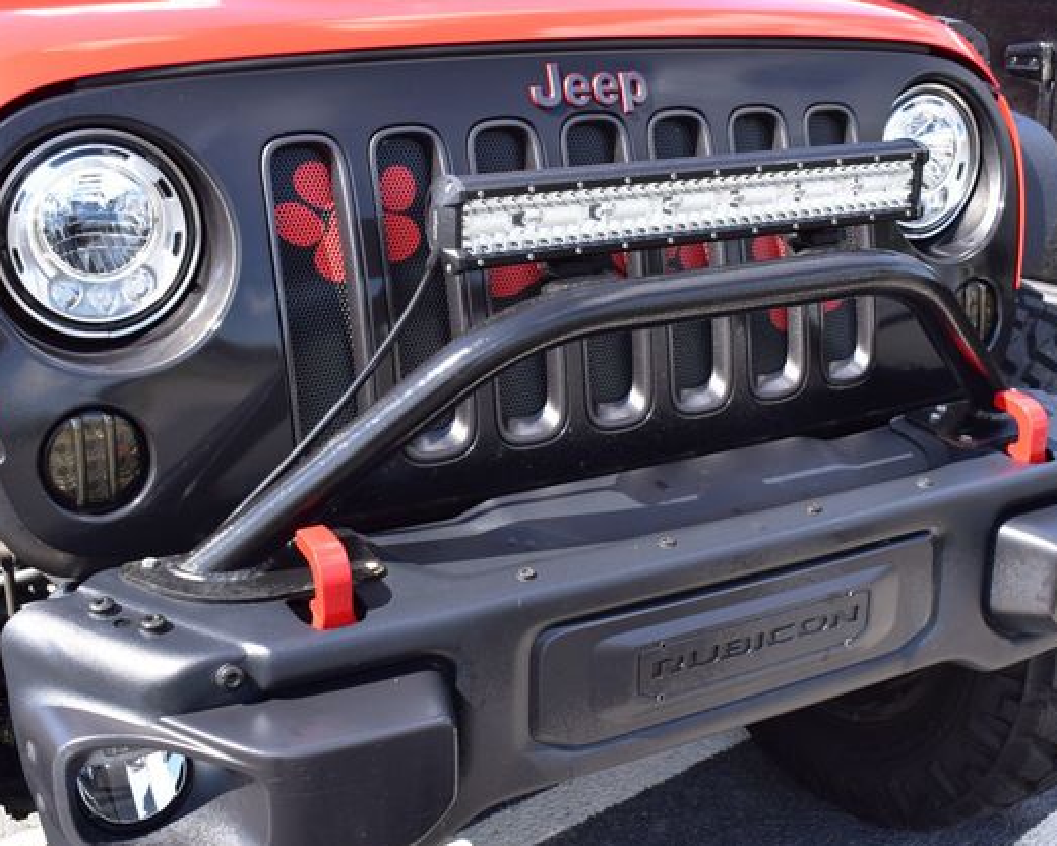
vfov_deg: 33.4
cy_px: 429
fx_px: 1408
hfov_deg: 41.2
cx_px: 535
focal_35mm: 45
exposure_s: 1/200
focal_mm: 26
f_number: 10
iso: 400
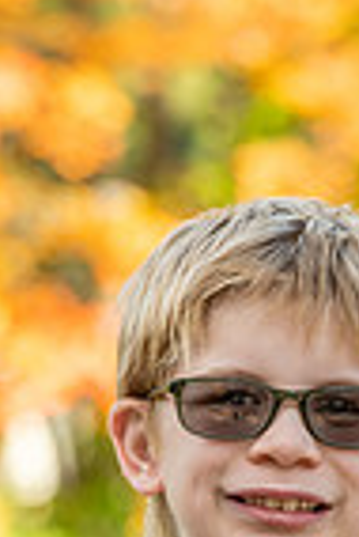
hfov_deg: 2.2
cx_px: 289
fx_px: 9460
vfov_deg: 3.2
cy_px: 813
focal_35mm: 634
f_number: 6.3
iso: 100
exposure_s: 1/80
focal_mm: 200
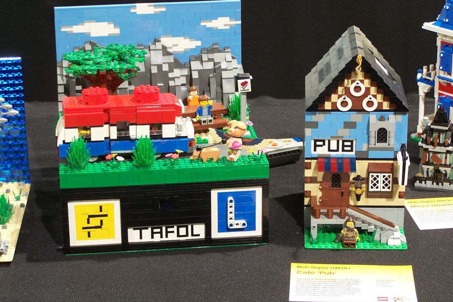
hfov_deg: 20.8
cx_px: 226
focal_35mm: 98
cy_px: 143
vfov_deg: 14.0
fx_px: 1233
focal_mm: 15.6
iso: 80
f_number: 3.2
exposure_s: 1/3
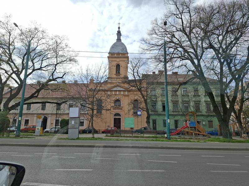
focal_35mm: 23
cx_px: 124
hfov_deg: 73.9
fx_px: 165
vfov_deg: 58.9
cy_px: 93
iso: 50
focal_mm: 5.54
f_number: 1.8
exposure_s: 1/2160
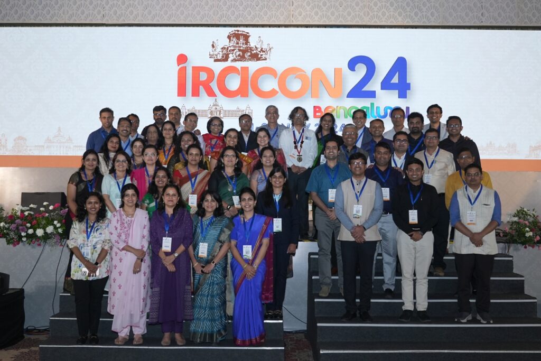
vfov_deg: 36.0
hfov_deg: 51.9
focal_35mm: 37
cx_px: 270
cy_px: 180
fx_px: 556
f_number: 4
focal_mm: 25
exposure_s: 1/160
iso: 1250
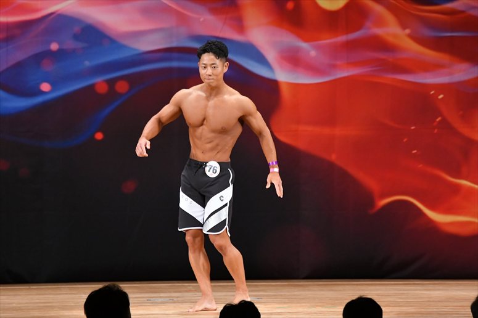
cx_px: 239
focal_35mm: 255
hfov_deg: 8.1
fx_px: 3384
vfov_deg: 5.4
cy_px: 159
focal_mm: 170
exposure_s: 1/400
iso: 3200
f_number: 5.6
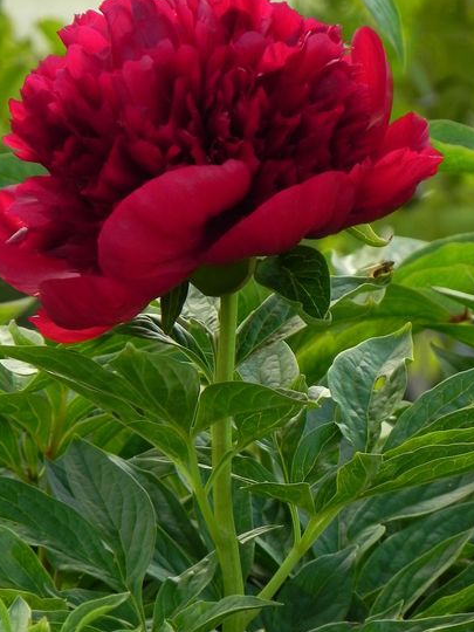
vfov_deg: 2.8
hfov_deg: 2.1
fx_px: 13018
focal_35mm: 713
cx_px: 220
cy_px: 334
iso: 160
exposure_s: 1/160
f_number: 5
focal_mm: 85.6
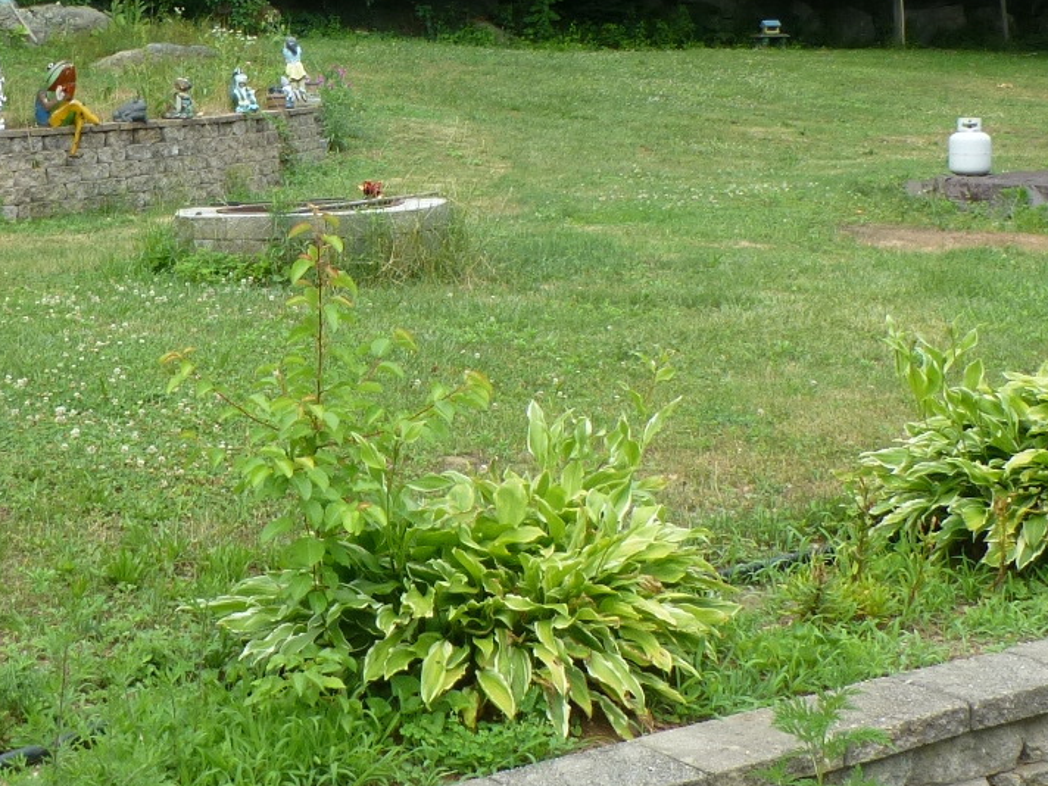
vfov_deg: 21.2
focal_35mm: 69
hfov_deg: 27.8
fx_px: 2089
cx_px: 272
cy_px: 213
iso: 100
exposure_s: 1/160
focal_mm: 4.3
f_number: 4
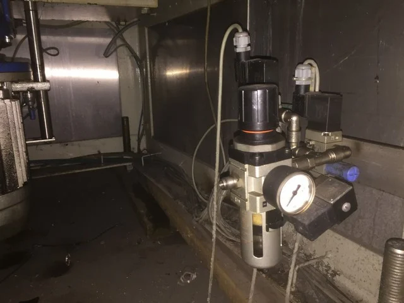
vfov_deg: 48.2
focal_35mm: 29
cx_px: 202
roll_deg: +1.8
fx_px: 338
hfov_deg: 61.7
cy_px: 152
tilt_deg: -12.5
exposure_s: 1/17
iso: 80
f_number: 2.2
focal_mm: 4.15
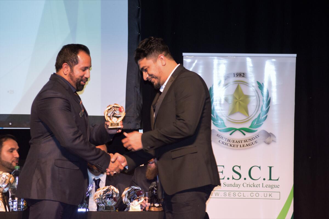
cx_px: 164
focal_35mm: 135
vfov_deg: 10.1
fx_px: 1233
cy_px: 110
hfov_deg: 15.2
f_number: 4.5
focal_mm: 90
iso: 2000
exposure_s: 1/60
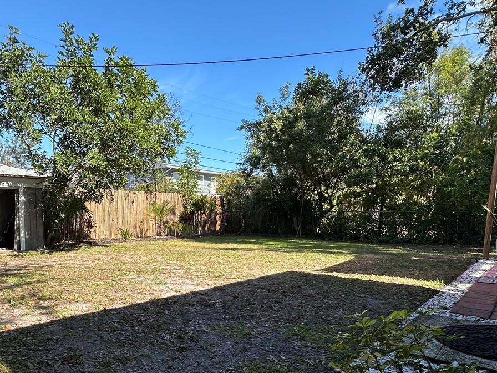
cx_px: 186
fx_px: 359
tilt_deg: -5.4
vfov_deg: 53.7
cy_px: 252
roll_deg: -0.5
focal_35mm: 25
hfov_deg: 68.3
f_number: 2.2
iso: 40
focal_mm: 2.22
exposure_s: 1/590
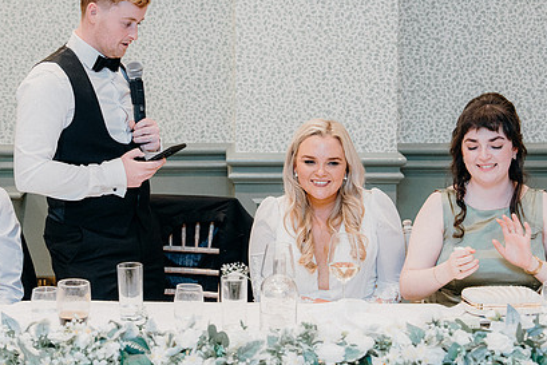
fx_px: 1338
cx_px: 198
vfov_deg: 15.5
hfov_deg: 23.0
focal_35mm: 88
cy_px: 122
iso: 2500
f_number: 3.5
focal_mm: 62
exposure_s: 1/160
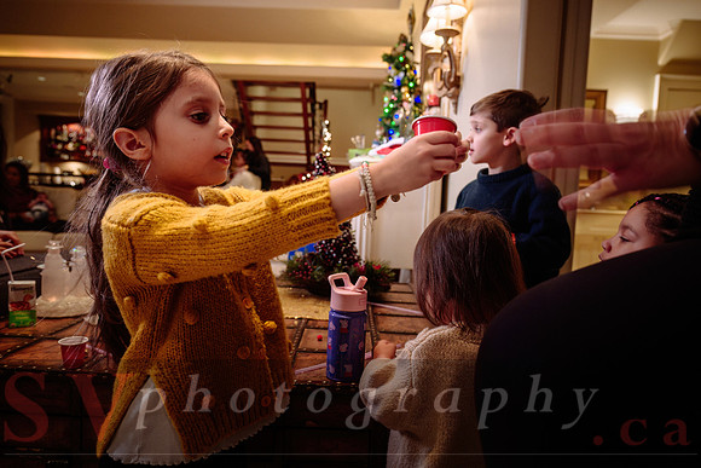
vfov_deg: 50.4
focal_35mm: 26
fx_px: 497
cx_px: 350
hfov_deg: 70.4
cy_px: 234
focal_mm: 25.5
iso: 500
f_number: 4.5
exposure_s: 1/50
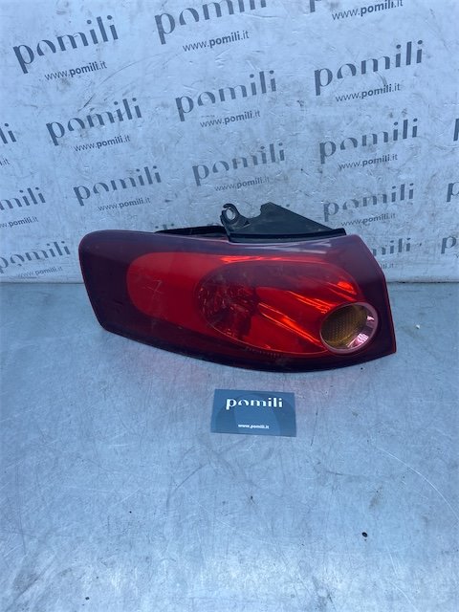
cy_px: 306
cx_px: 230
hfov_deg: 53.1
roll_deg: +0.8
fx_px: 460
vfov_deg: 67.3
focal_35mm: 26
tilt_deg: -40.5
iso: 32
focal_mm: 4.25
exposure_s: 1/810
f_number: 1.8
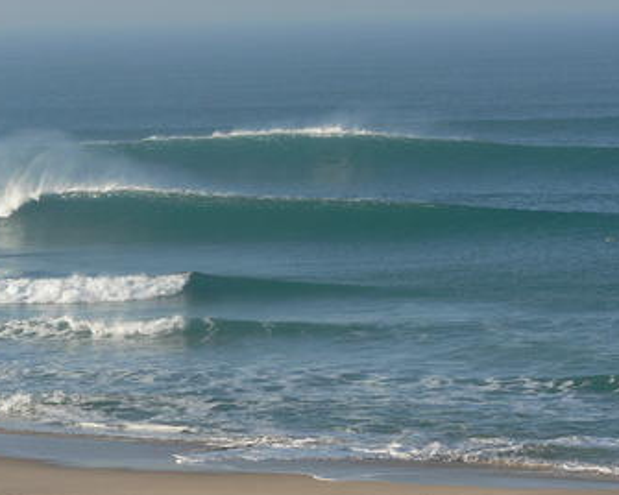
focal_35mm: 211
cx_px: 158
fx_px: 3866
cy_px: 209
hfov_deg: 9.1
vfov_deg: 7.3
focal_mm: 22.1
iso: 100
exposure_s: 1/500
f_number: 5.6
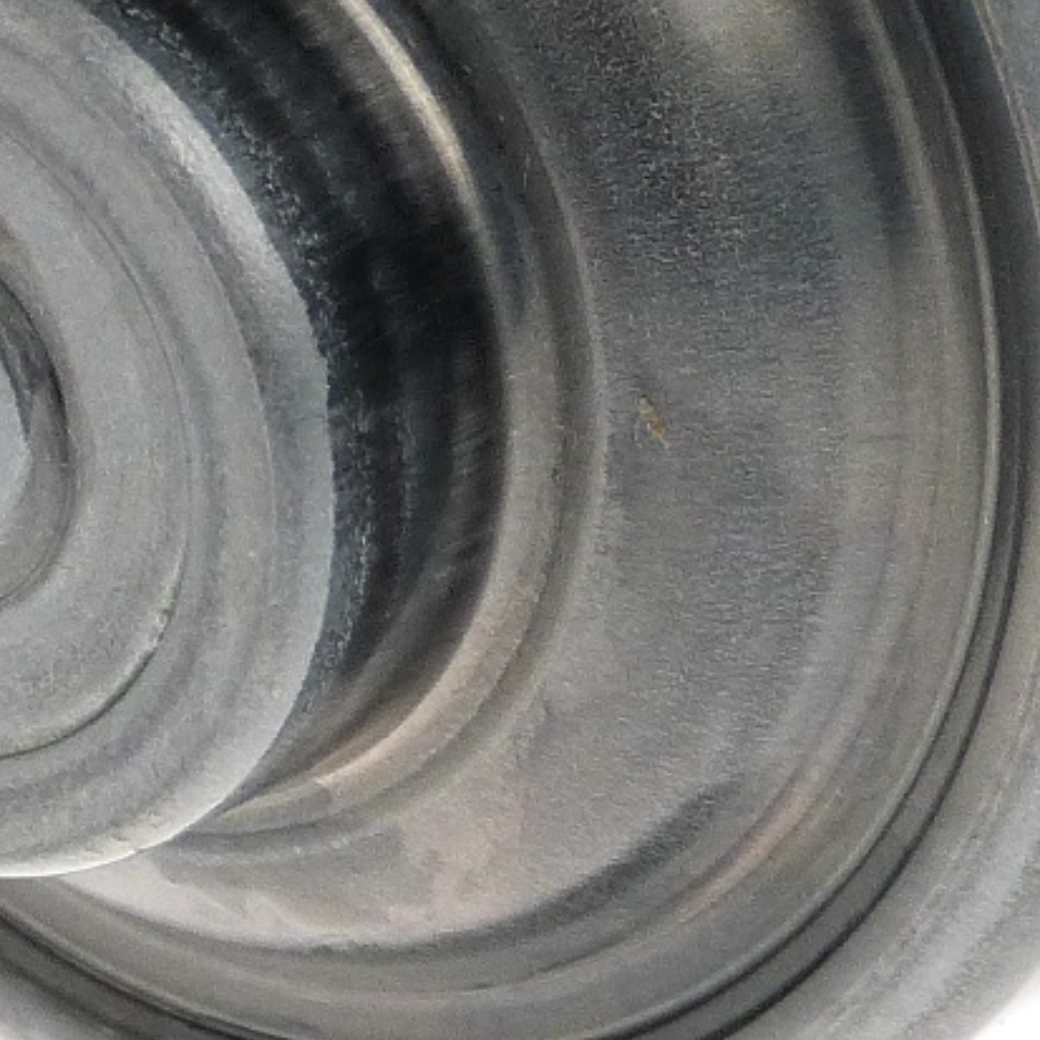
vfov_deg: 3.1
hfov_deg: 3.1
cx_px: -839
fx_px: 18933
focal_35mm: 557
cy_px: 161
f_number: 3.6
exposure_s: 1/200
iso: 200
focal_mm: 23.5
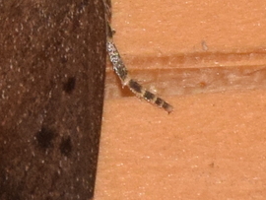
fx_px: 5515
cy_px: 29
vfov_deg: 2.1
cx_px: -47
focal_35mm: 717
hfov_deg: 2.8
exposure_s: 1/200
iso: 1000
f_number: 16
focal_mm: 140
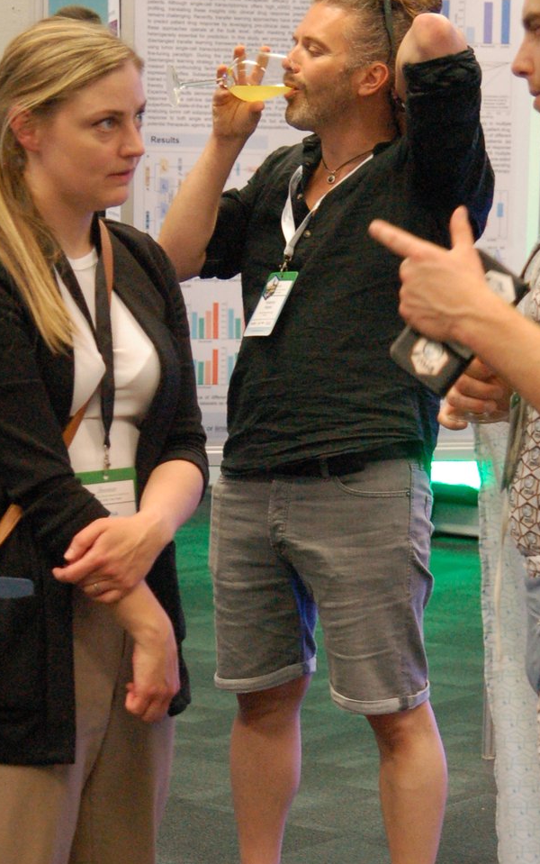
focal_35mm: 121
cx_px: 328
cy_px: 530
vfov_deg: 17.2
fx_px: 2847
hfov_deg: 10.8
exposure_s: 1/125
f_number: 3.5
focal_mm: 38
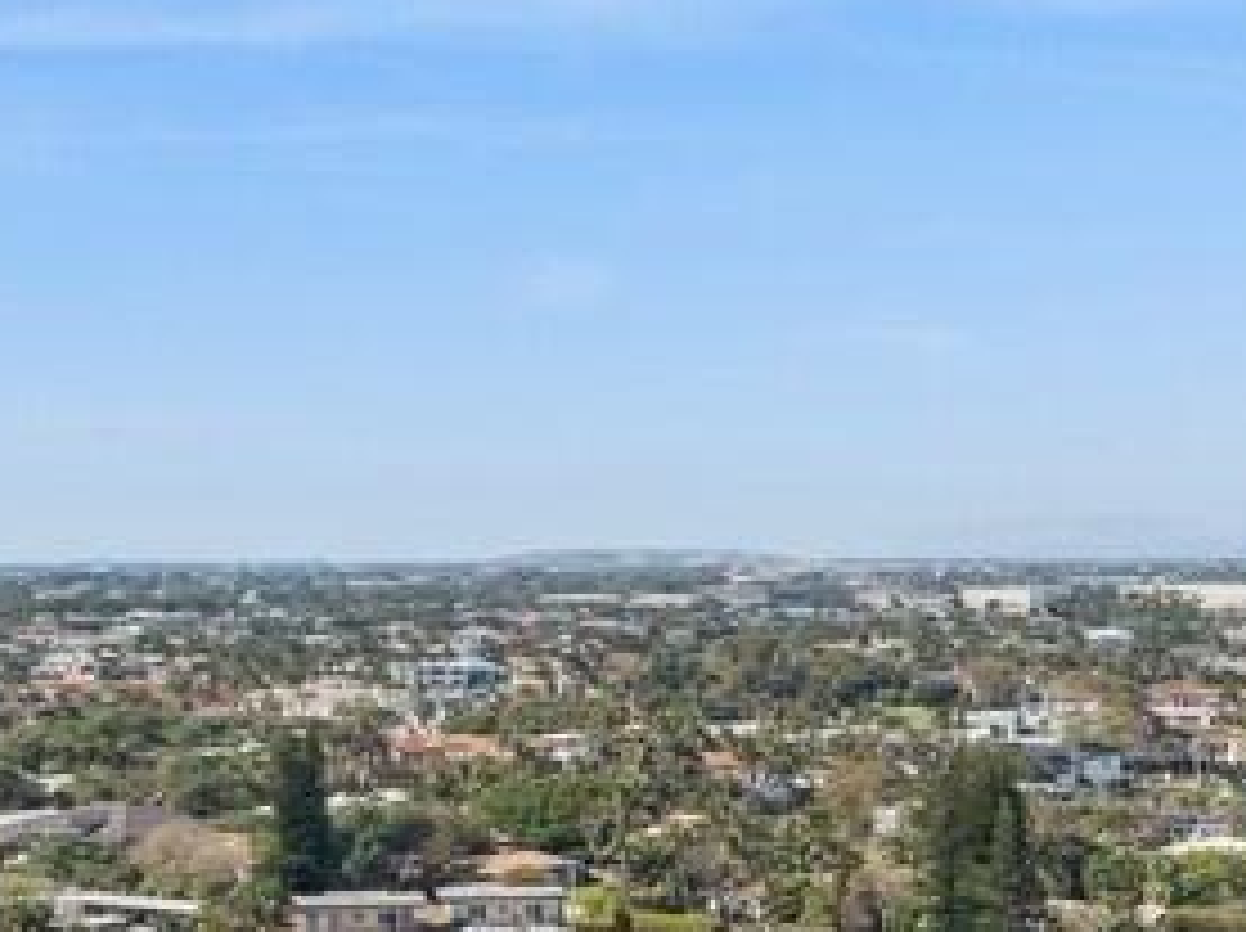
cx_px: 747
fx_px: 2696
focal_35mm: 75
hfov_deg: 26.0
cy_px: 585
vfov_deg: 19.6
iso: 100
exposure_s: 1/320
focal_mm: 24
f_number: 11
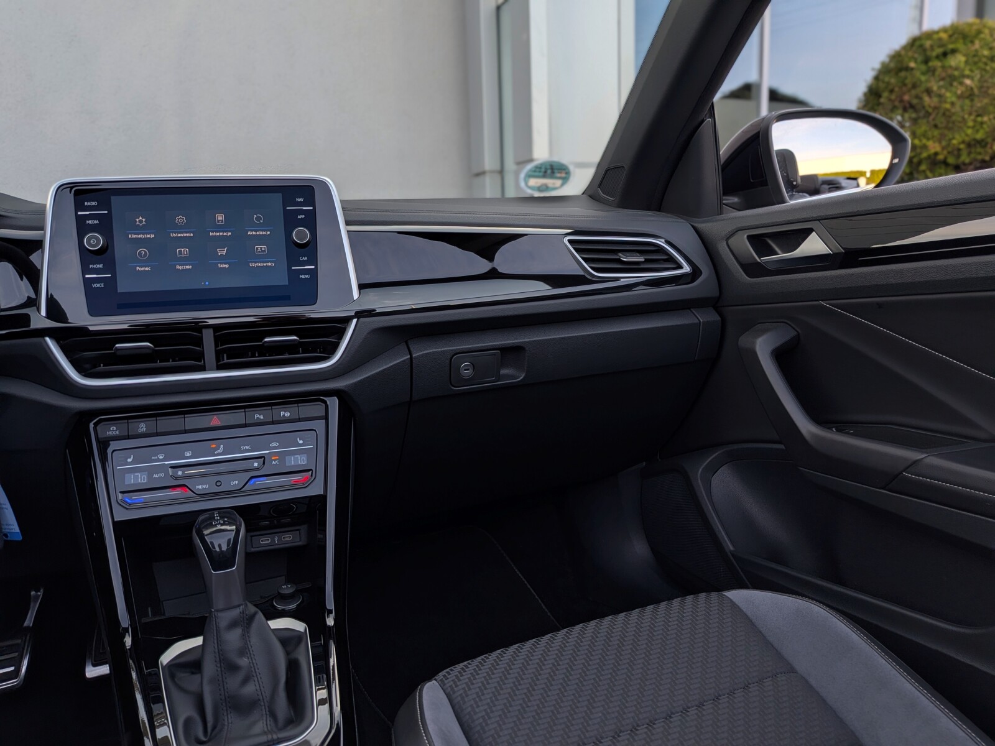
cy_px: 373
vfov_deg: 56.8
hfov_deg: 71.6
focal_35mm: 24
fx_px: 690
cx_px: 498
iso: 30
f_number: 1.7
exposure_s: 1/540
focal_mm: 4.53
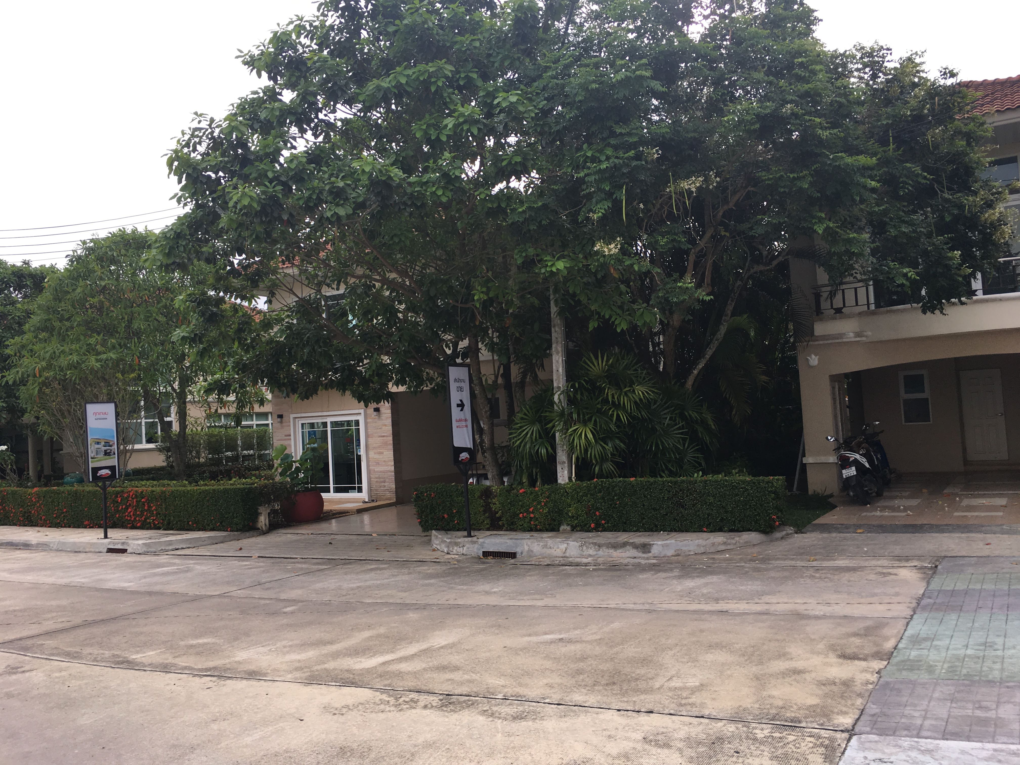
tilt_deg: +3.9
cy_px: 382
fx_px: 855
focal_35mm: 29
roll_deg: +4.2
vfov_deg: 48.2
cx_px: 510
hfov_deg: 61.7
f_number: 2.2
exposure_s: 1/407
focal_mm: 4.15
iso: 25
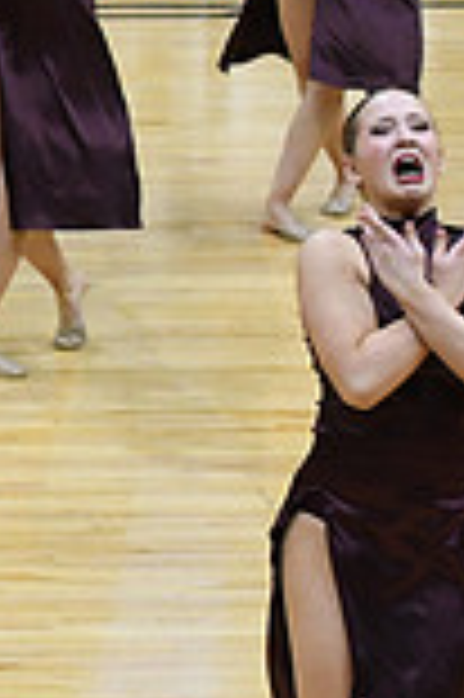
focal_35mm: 394
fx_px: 7634
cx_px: -766
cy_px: 372
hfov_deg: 3.4
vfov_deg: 5.2
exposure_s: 1/400
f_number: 3.5
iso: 4000
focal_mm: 70
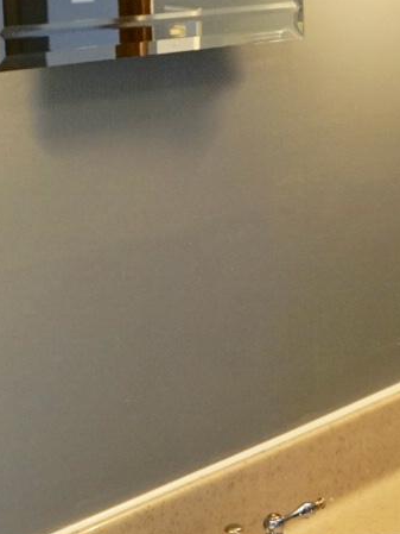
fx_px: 1494
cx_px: 217
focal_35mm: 97
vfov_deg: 20.2
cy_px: 290
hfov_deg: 15.2
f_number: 4
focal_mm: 28
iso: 1000
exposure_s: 1/160
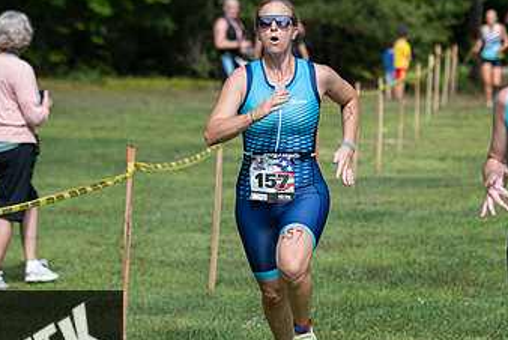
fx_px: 3757
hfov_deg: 7.7
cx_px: 346
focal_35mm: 266
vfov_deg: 5.2
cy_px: 213
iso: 200
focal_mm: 155
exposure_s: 1/1250
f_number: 5
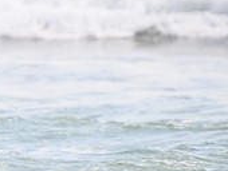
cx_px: -258
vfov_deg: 0.8
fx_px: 11879
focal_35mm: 1801
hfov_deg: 1.1
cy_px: 178
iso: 280
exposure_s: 1/2000
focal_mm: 400
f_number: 5.6
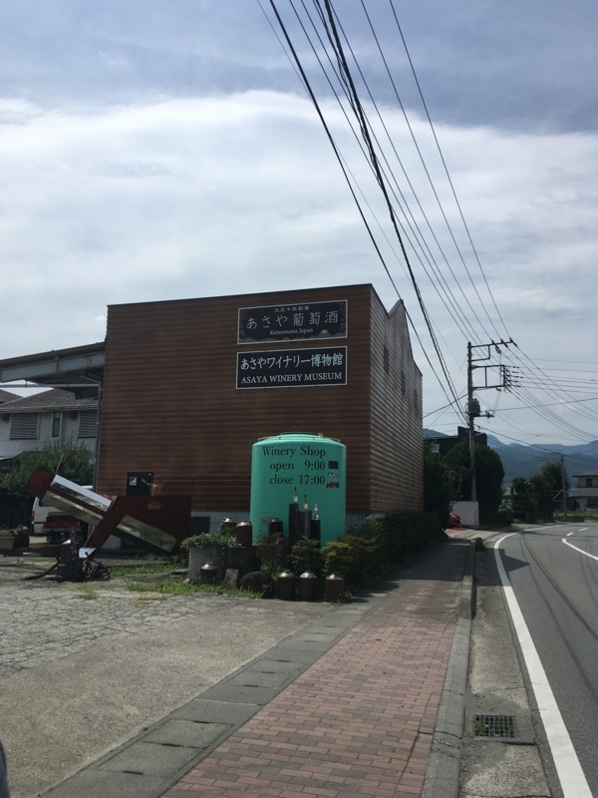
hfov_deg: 48.2
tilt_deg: +8.4
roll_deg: -0.2
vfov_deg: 61.7
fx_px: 668
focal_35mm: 29
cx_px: 299
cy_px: 399
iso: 25
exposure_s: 1/3205
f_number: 2.2
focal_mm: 4.15
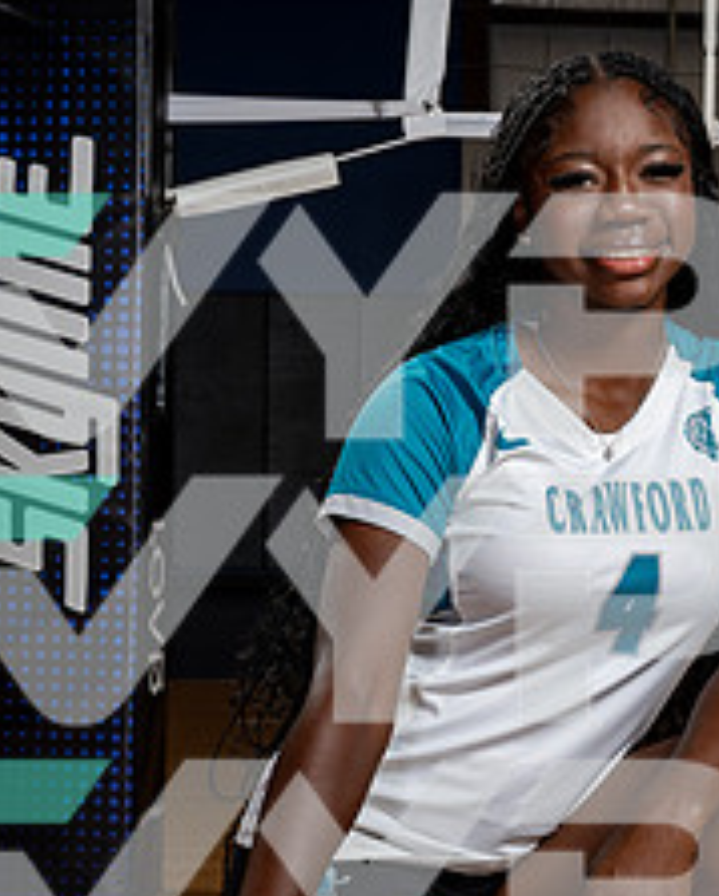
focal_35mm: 87
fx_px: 2309
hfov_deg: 17.7
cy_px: 603
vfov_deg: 21.9
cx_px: 470
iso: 100
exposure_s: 1/250
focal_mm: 46
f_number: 8
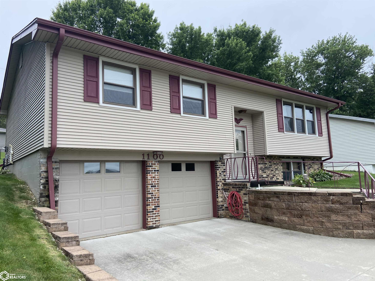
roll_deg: +2.1
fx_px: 282
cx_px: 188
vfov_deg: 53.1
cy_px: 140
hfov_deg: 67.3
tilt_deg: +8.0
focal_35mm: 26
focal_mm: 4.25
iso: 32
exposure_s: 1/314
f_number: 1.8
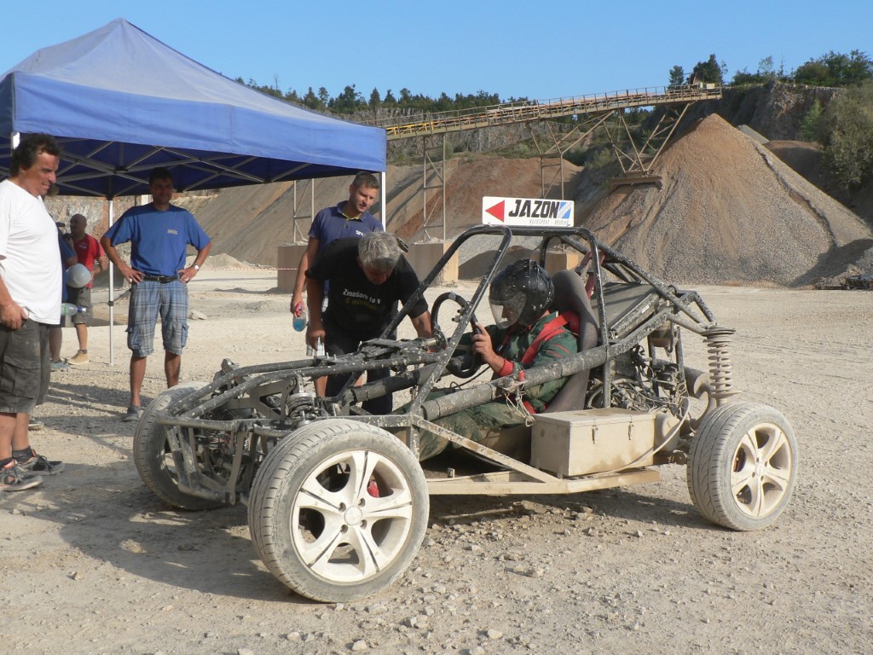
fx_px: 908
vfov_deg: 39.7
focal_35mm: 36
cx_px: 436
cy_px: 328
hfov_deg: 51.4
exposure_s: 1/500
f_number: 4
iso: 80
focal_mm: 6
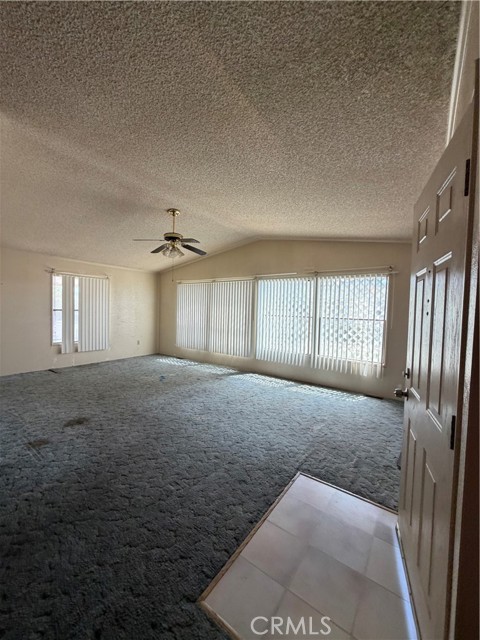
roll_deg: -0.7
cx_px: 240
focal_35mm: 14
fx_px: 259
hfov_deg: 85.7
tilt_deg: -2.5
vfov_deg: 102.1
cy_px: 320
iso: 200
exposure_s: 1/60
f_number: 2.2
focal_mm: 2.22
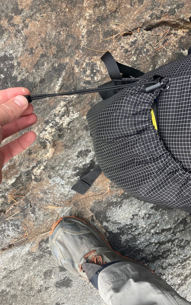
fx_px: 250
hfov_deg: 41.7
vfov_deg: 62.9
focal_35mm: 30
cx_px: 113
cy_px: 152
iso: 20
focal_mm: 3.99
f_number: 1.8
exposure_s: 1/163
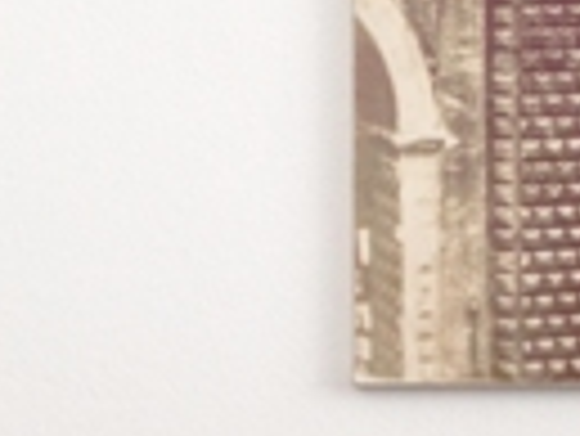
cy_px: 373
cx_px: 544
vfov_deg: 8.6
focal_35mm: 173
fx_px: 2901
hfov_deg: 11.3
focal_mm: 4.28
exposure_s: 1/20
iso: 80
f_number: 2.4
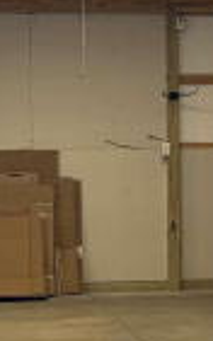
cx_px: 125
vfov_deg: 15.9
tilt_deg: -6.6
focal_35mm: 130
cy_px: 283
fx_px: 1209
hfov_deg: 10.1
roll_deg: +2.2
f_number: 1.5
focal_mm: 5.7
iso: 64
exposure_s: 1/120
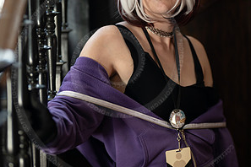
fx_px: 899
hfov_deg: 15.9
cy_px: 82
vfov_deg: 10.6
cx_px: 125
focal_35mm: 129
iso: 400
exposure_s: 1/400
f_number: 1.2
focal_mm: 85
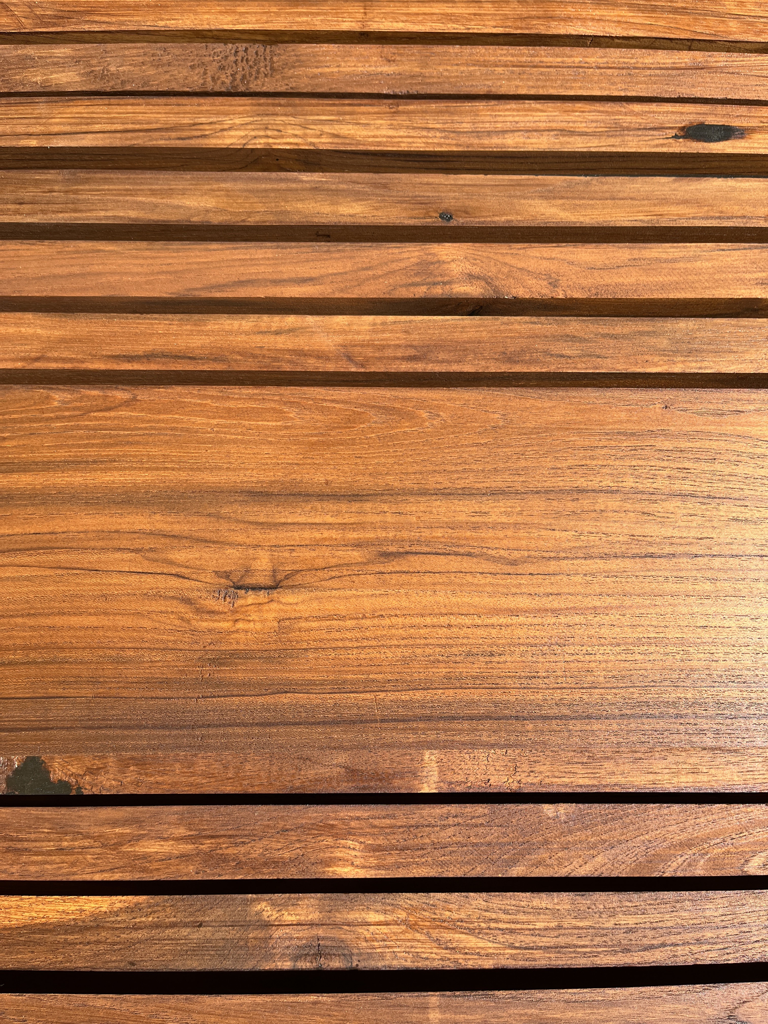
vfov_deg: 67.3
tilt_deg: -82.1
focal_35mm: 26
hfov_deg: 53.1
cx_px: 384
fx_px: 769
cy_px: 512
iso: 50
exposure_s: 1/1647
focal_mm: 5.1
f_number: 1.6
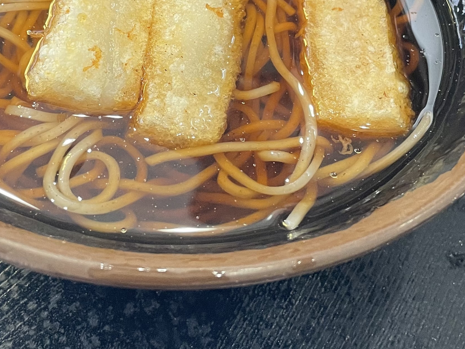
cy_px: 8
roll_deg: -3.3
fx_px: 846
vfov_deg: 22.5
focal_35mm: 63
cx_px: 172
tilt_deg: -44.0
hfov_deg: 30.6
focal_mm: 4.2
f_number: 1.6
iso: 125
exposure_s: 1/65
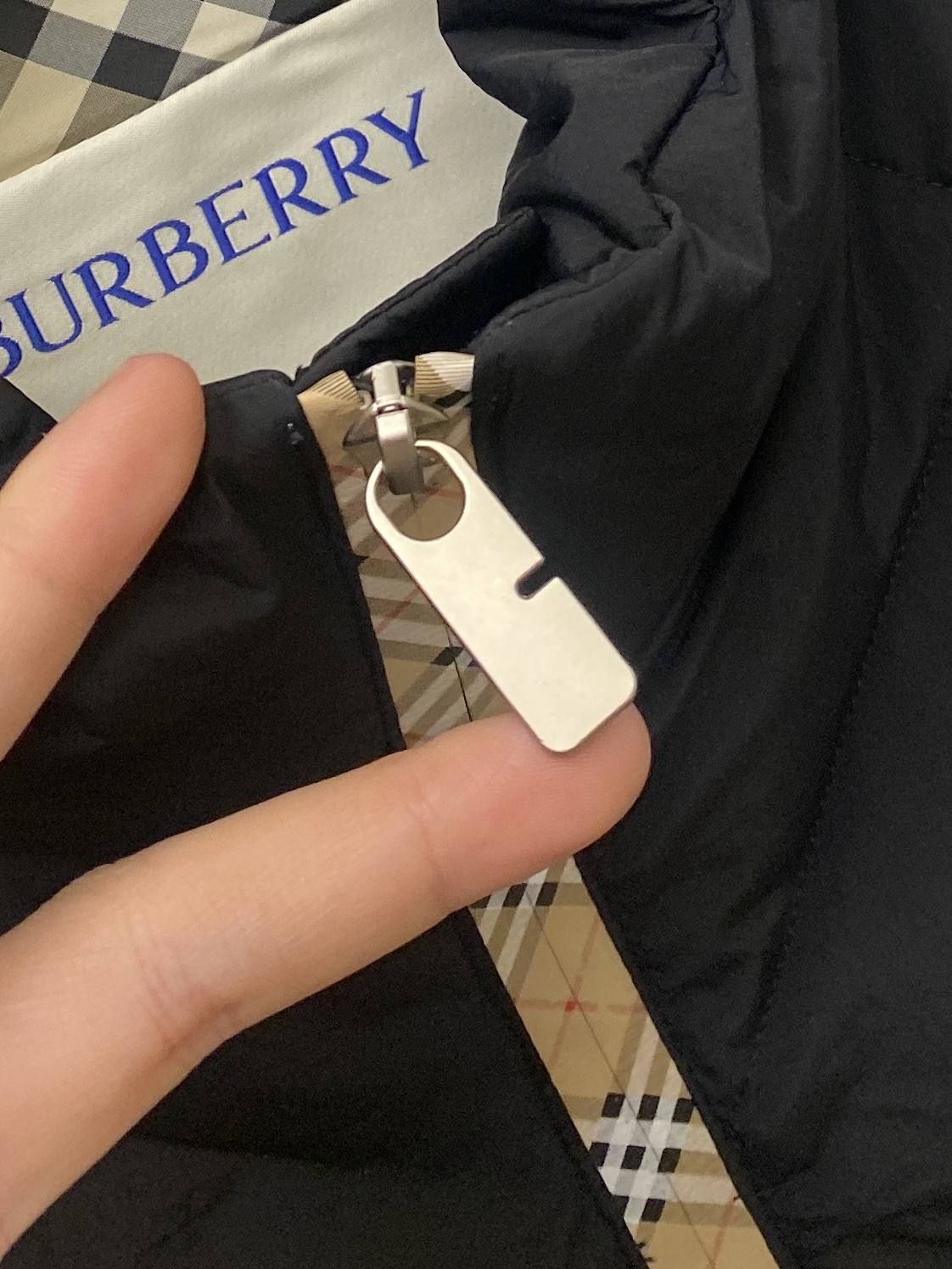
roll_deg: +20.0
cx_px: 476
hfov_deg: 53.1
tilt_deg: -14.4
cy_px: 634
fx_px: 953
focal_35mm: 26
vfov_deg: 67.3
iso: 100
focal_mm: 4.25
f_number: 1.8
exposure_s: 1/121
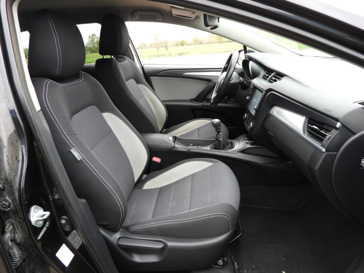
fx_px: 252
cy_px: 136
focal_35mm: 24
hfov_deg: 71.6
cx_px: 182
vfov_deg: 56.8
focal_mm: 4.3
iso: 100
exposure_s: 1/50
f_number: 2.8
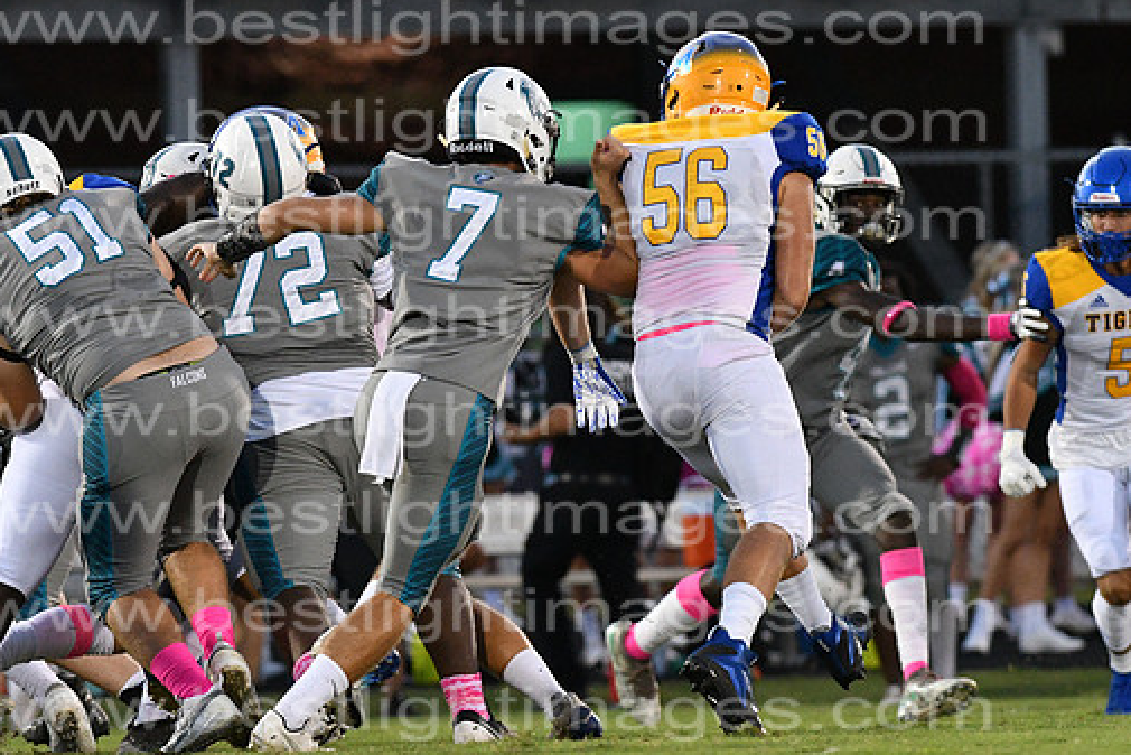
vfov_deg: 2.7
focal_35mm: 517
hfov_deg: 4.0
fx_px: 16246
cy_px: 371
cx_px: 486
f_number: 5.6
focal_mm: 300
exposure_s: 1/1000
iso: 6400
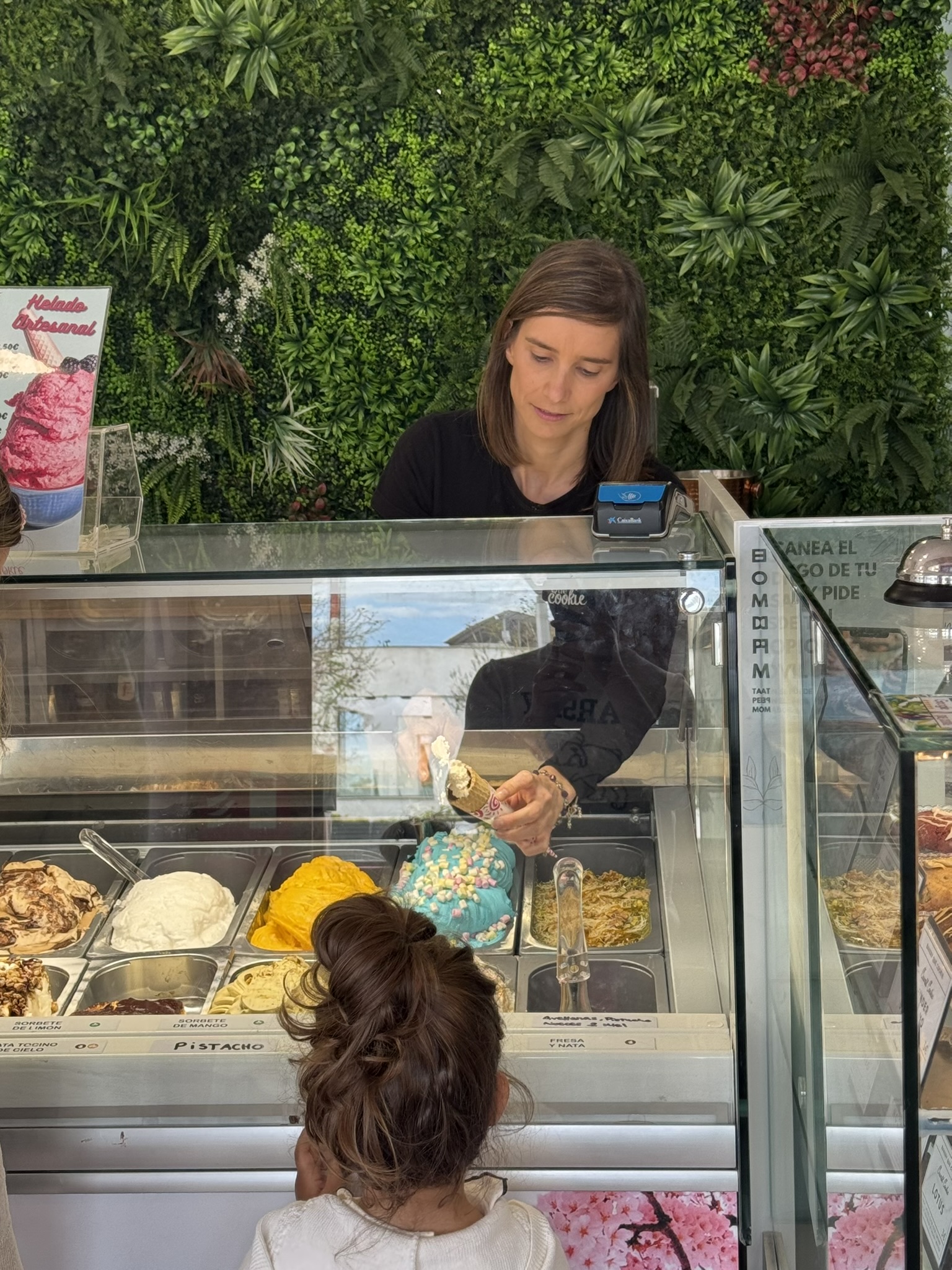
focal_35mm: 48
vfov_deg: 39.7
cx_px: 476
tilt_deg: -5.8
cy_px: 635
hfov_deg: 30.3
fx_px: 1760
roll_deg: +1.7
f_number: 1.78
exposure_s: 1/121
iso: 80
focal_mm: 6.76
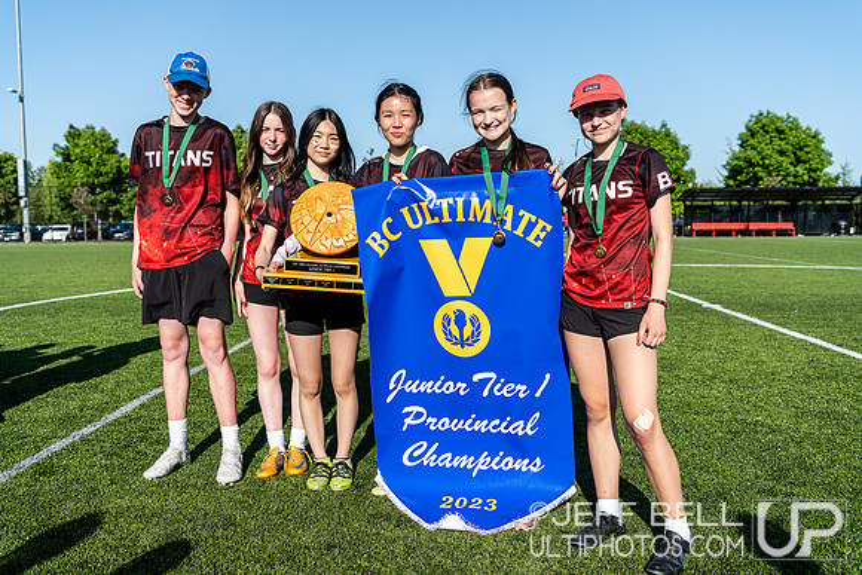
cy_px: 288
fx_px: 814
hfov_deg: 55.8
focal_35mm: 34
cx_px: 431
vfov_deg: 38.9
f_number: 4
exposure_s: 1/640
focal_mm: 34
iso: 100
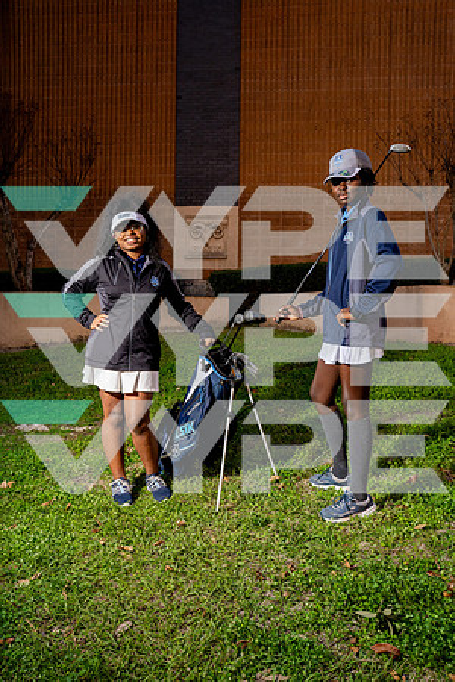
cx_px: 228
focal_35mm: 29
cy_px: 341
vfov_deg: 63.7
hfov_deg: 45.0
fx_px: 550
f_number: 5.6
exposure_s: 1/250
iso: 800
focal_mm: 29
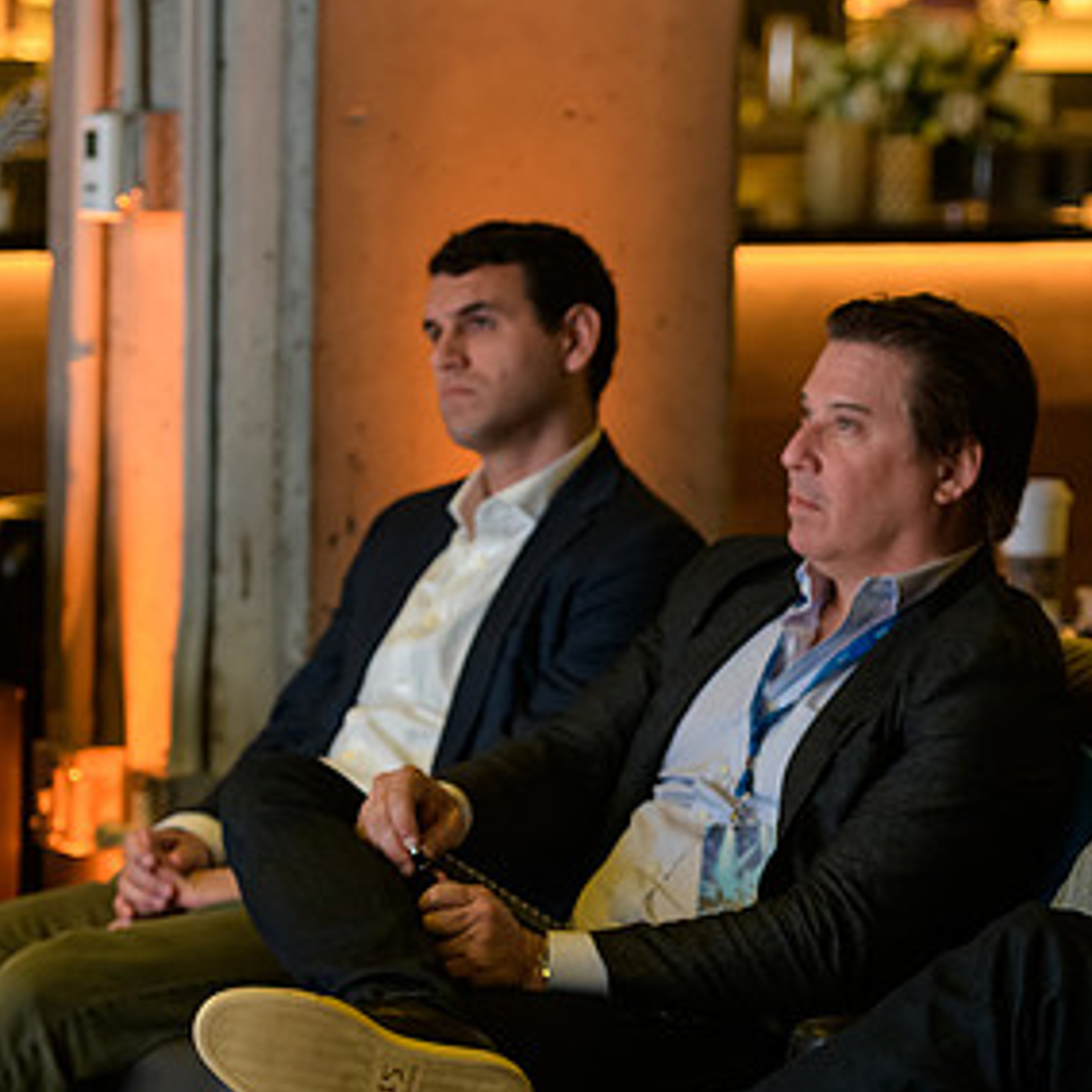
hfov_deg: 9.1
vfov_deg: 9.2
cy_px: 644
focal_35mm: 191
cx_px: 915
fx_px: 6817
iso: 1600
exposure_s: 1/100
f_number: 3.2
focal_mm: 110
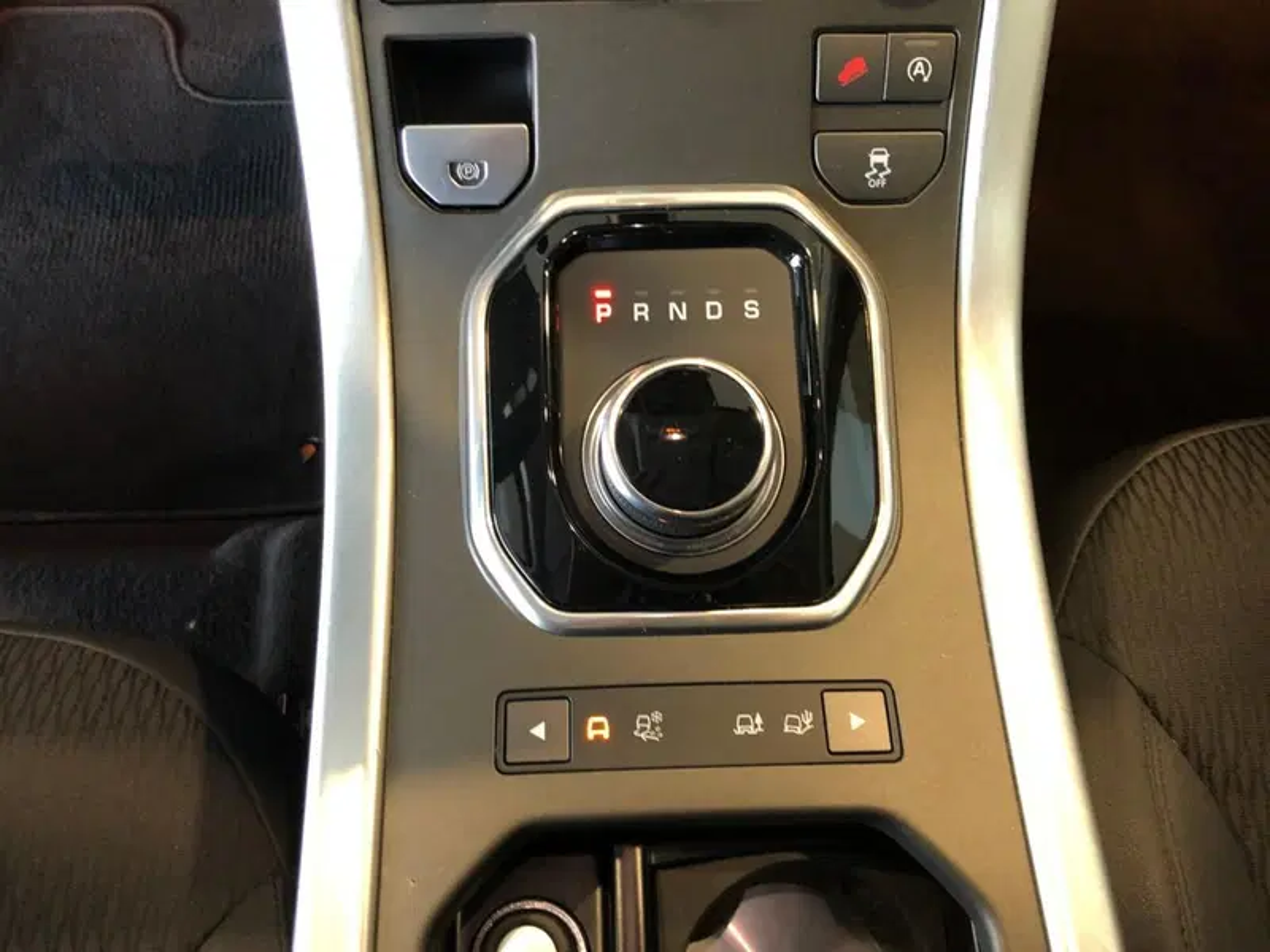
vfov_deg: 49.7
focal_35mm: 28
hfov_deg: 63.4
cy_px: 476
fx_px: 1027
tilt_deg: -67.7
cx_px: 635
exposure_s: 1/11
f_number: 1.8
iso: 100
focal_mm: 4
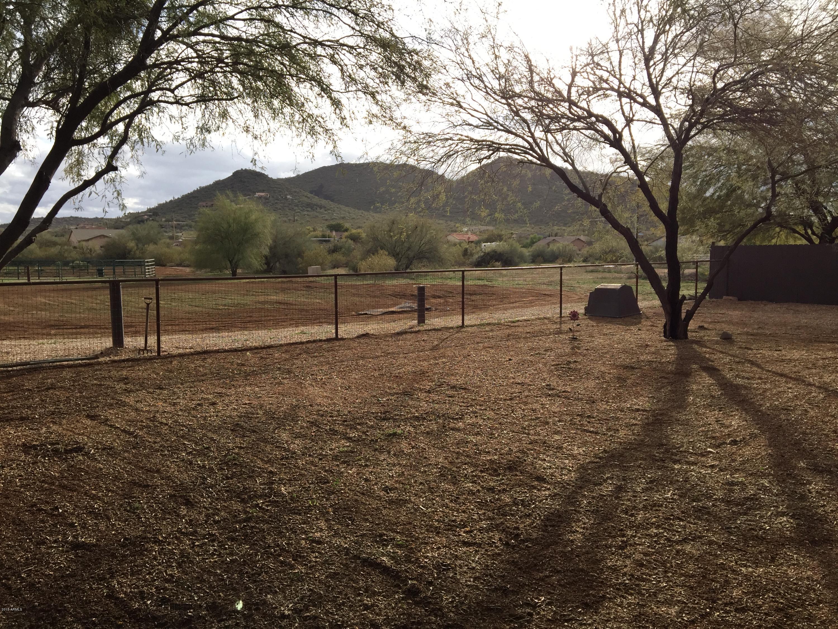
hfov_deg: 61.7
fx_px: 702
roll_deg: +0.6
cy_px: 314
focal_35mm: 29
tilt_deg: -5.2
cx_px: 419
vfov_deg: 48.2
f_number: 2.2
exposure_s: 1/1522
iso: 50
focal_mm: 4.15
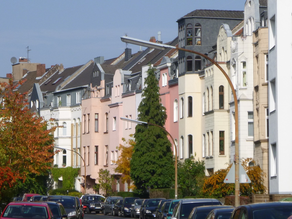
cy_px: 110
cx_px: 146
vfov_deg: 8.9
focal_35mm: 166
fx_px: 1400
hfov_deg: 11.9
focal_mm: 18
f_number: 5.7
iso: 100
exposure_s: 1/400
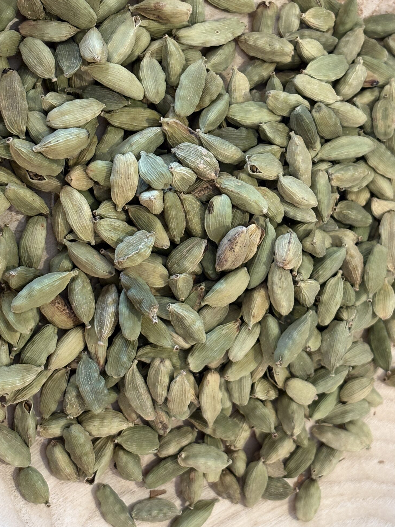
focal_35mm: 68
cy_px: 220
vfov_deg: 28.5
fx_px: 1035
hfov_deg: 21.6
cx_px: 200
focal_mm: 5.96
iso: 160
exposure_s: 1/33
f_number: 1.6
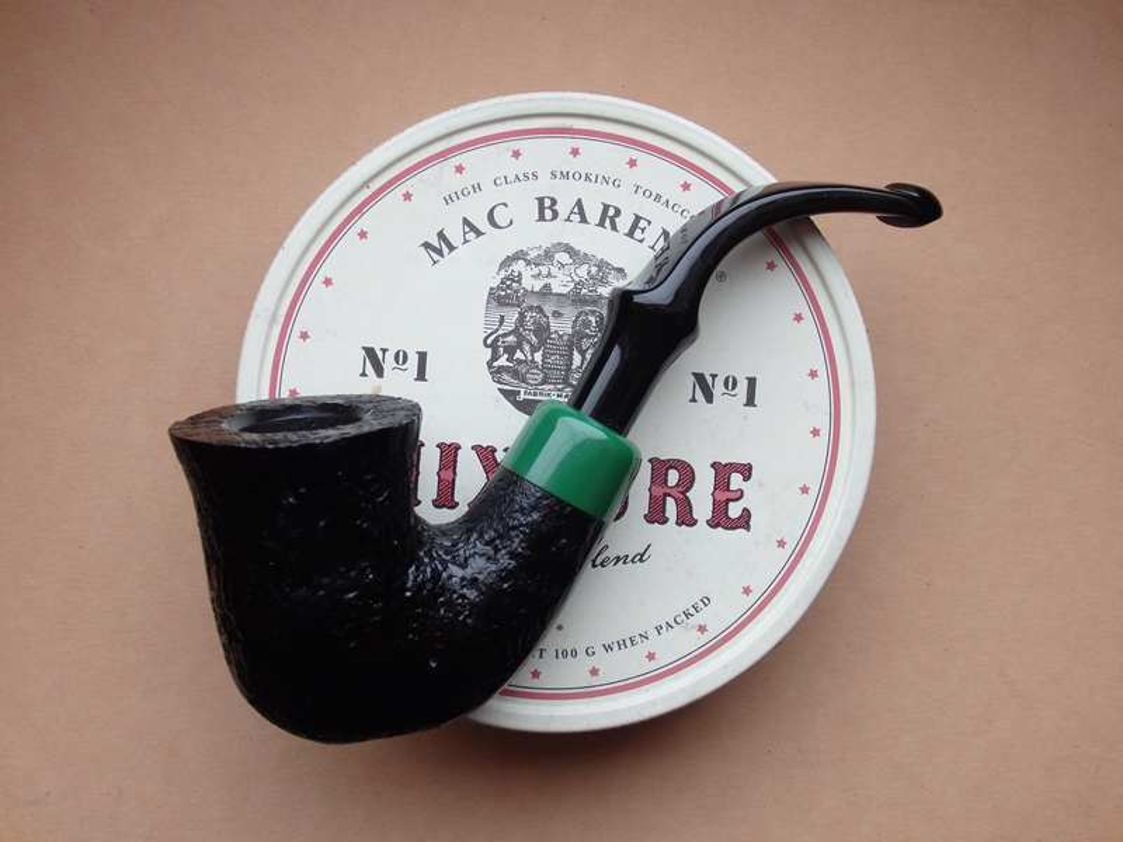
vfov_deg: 36.0
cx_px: 562
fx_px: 1298
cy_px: 421
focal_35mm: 40
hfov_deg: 46.8
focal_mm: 7.3
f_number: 3.7
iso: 250
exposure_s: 1/40
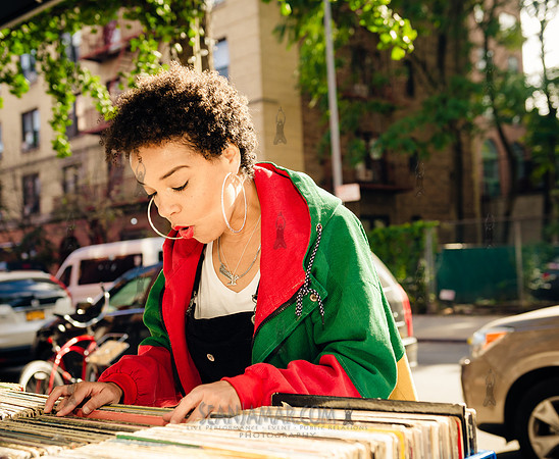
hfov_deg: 39.7
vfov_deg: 33.1
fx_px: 772
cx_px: 244
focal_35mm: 46
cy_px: 244
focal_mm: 38
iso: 250
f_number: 4
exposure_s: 1/400
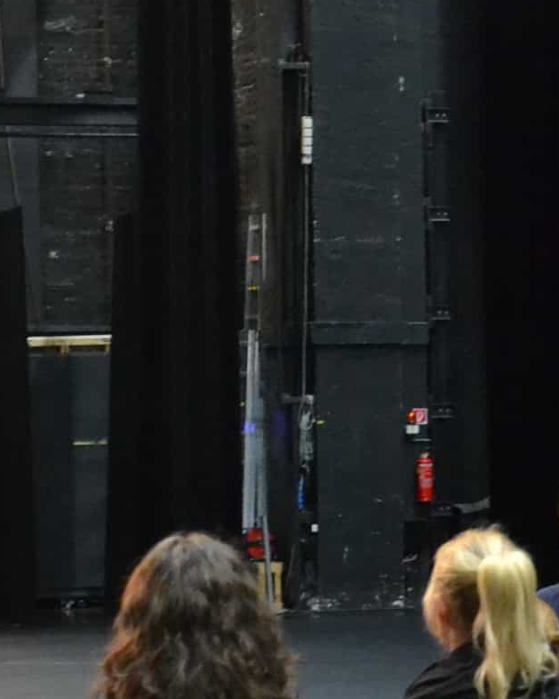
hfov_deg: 10.8
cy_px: 544
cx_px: -14
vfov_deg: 13.6
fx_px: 2915
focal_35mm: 141
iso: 3200
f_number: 3.8
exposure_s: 1/50
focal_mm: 24
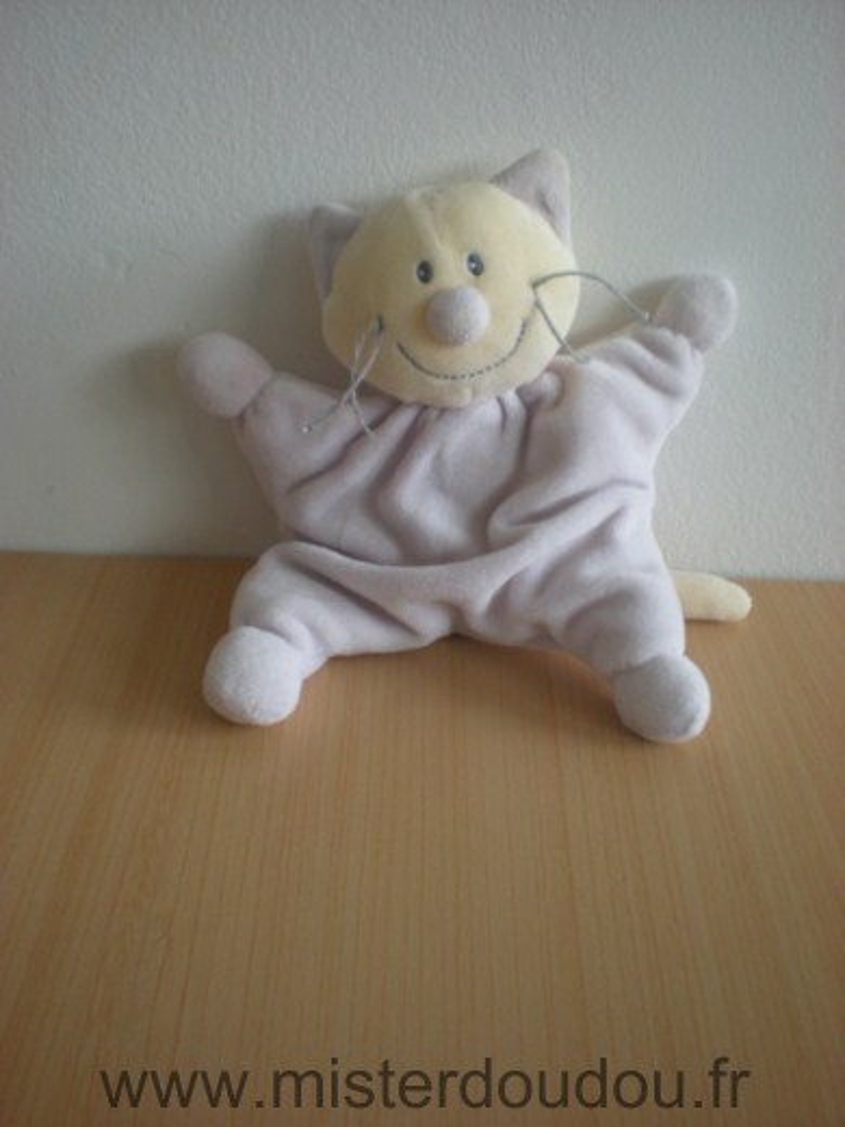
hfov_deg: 37.7
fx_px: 1237
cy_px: 564
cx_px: 422
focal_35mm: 38
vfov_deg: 49.0
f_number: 3.1
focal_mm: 6.3
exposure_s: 1/28.3
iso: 200
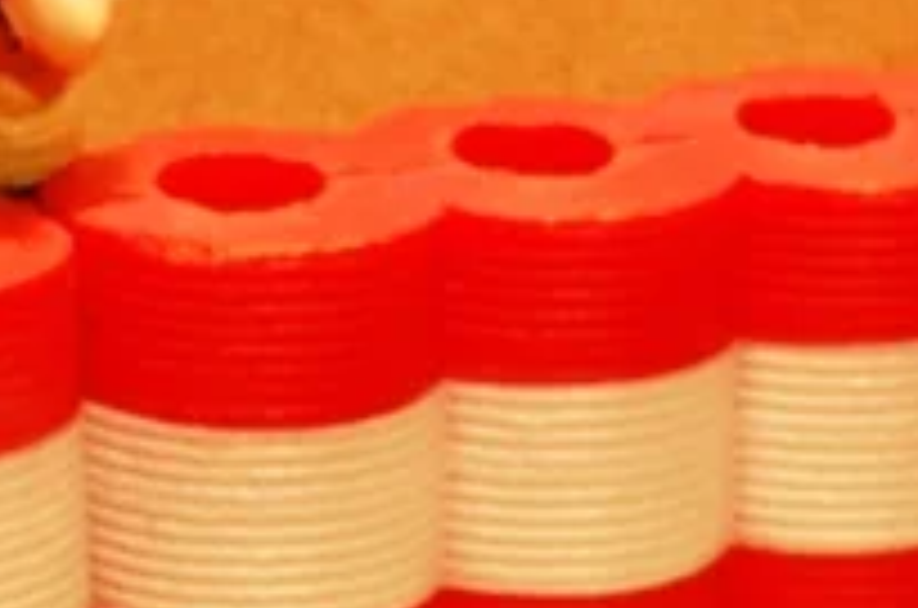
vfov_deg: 4.2
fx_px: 8242
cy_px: 1036
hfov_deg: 6.4
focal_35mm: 324
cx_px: 608
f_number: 22
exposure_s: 1/13
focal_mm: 55
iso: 800
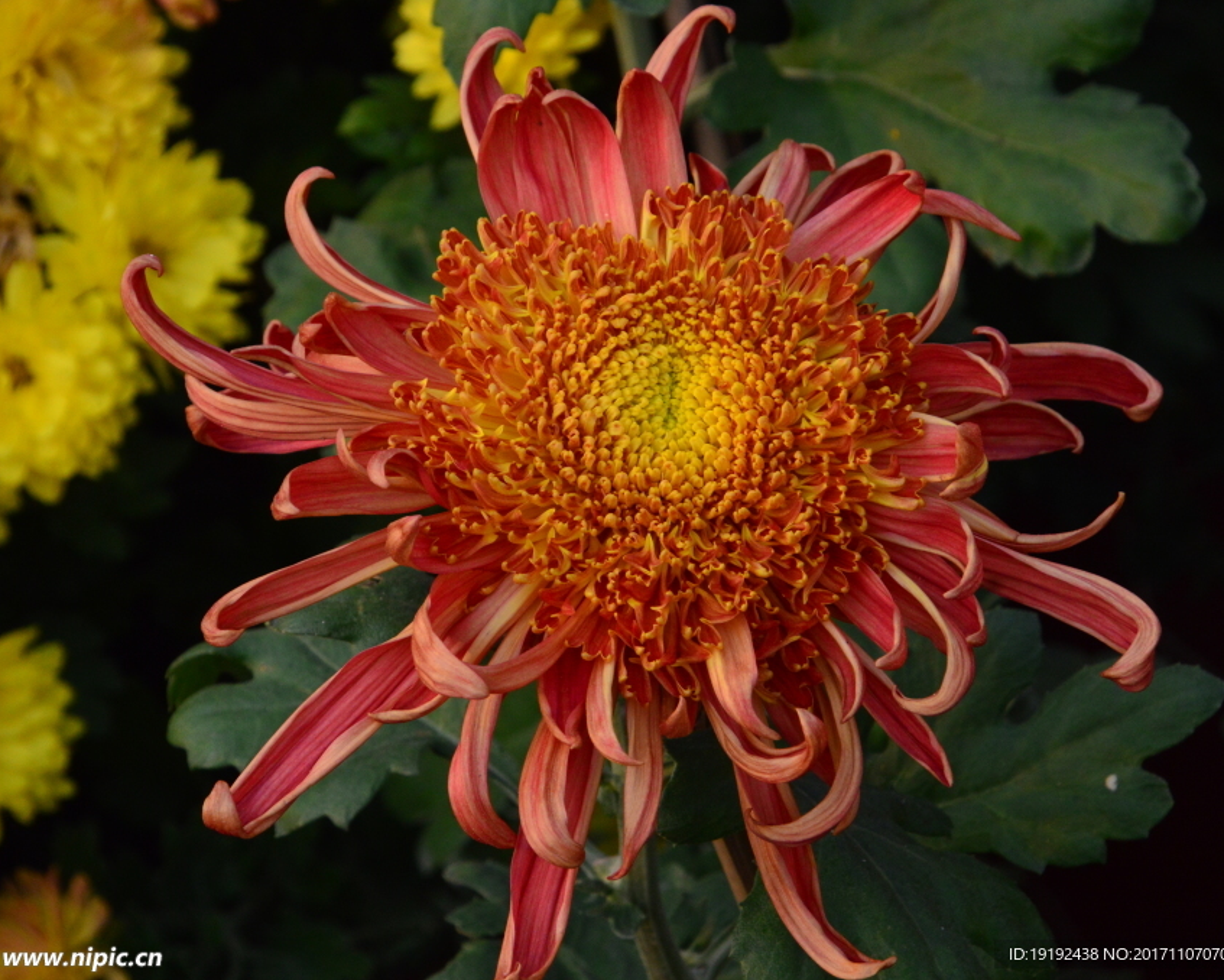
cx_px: 597
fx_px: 13552
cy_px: 491
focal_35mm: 374
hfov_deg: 5.2
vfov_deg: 4.1
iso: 1100
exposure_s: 1/250
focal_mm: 220
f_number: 13
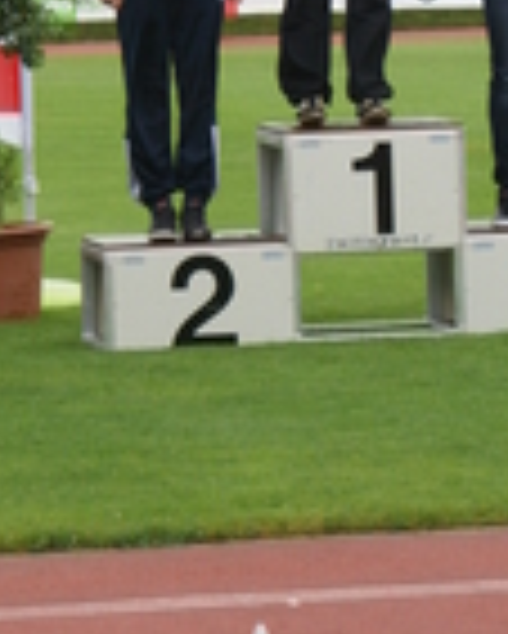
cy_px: -243
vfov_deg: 5.1
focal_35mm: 377
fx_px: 7078
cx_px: 346
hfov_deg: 4.1
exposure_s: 1/250
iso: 100
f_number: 5.6
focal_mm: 70
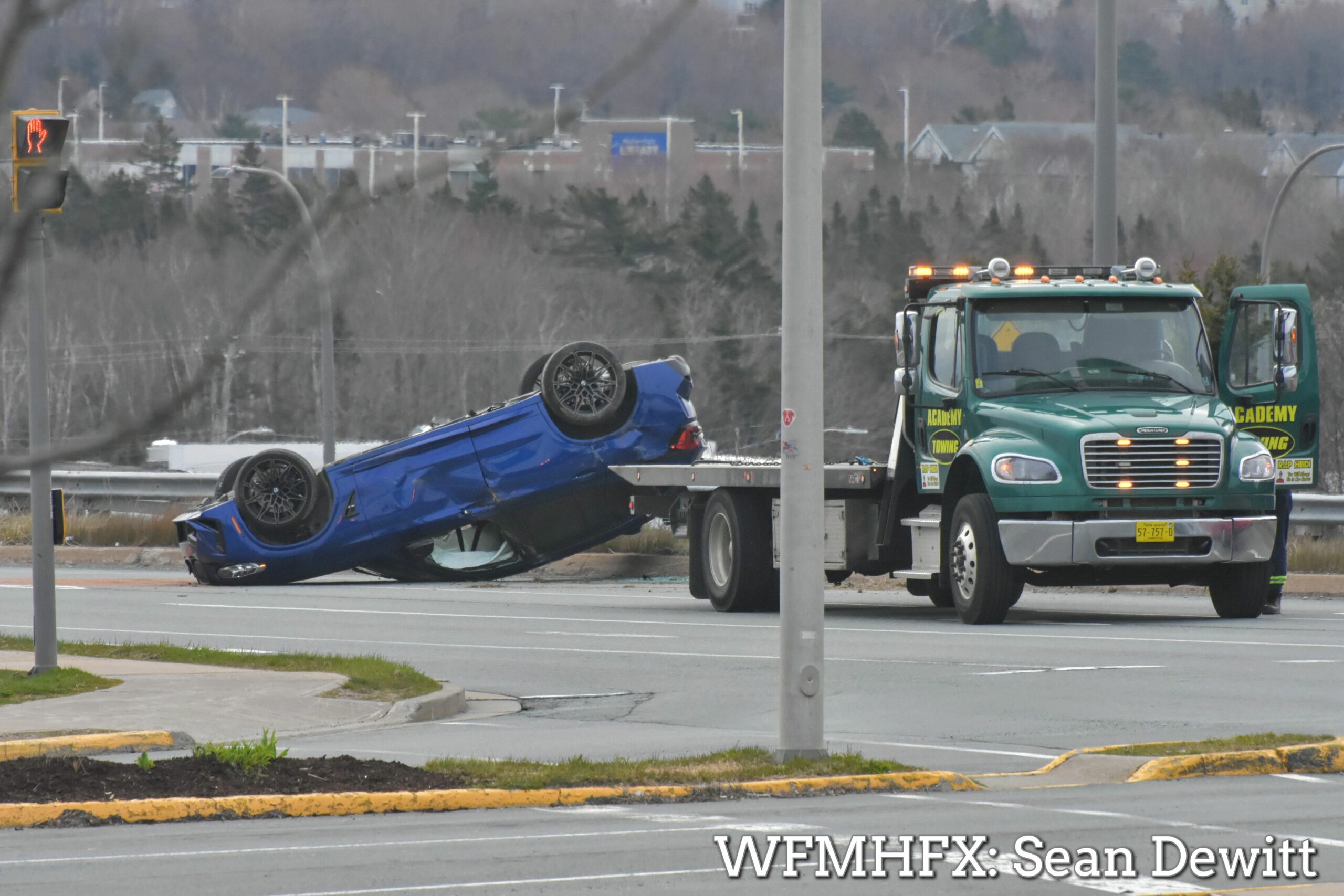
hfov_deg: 4.6
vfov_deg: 3.1
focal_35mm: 450
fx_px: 16800
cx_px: 672
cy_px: 448
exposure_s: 1/2000
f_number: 8
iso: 2000
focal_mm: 300
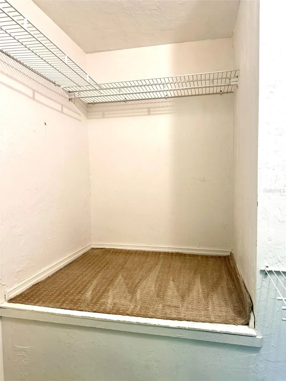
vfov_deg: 71.6
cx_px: 143
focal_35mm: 24
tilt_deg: -3.0
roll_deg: +0.2
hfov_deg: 56.8
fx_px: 264
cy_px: 190
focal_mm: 6.76
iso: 200
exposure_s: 1/60
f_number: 1.78
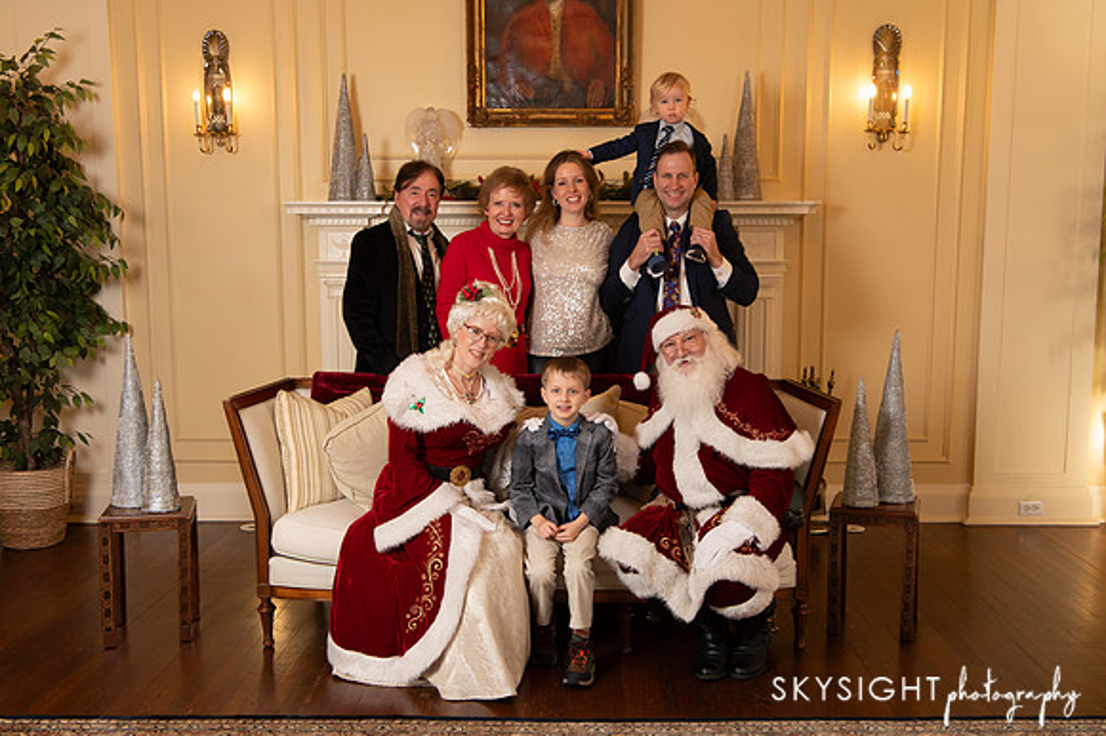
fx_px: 1222
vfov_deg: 33.5
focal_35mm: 40
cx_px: 545
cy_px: 394
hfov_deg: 48.7
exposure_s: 1/200
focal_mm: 36
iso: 1600
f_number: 6.3
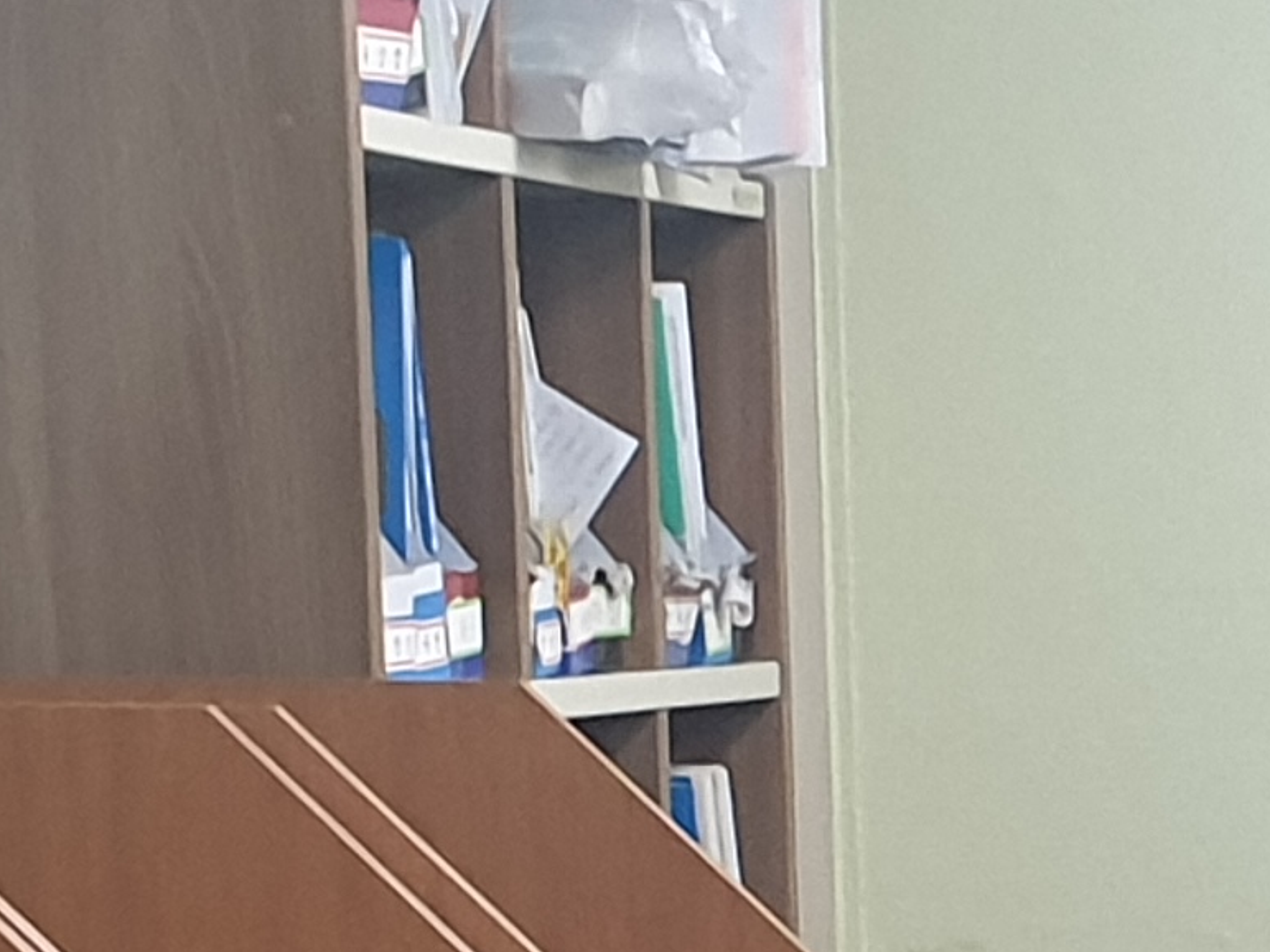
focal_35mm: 136
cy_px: 1528
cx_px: 3042
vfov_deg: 10.4
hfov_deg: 11.8
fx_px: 4989
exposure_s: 1/60
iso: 250
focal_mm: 4.3
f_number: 2.4
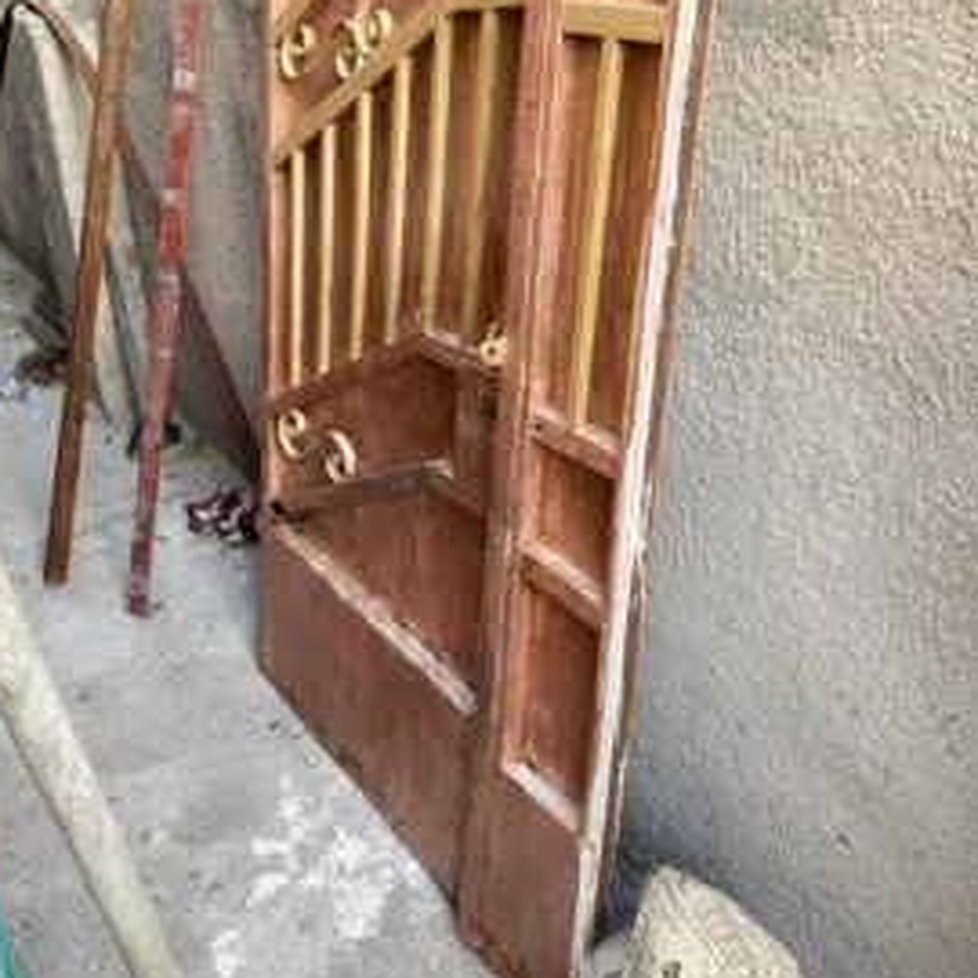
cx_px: 442
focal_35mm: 34
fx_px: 1087
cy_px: 333
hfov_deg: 48.4
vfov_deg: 47.7
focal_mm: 5.7
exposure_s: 1/121
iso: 100
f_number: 1.5
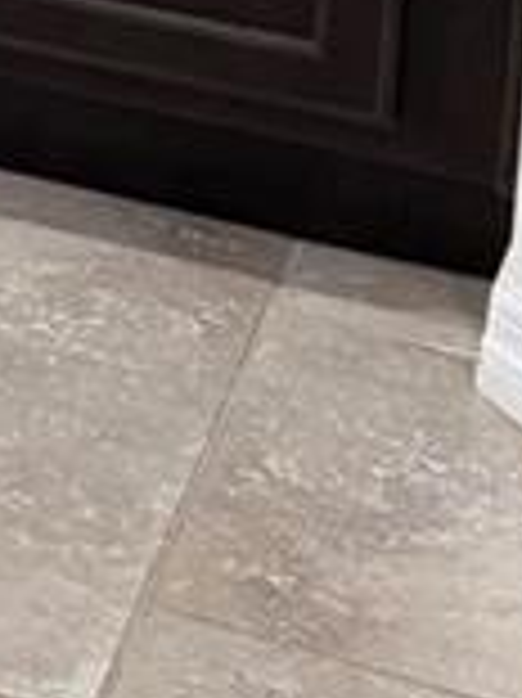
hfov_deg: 6.6
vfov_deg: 9.5
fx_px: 3745
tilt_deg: -10.2
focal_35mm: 186
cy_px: -968
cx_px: -1418
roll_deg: +0.6
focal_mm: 6.76
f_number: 1.78
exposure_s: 1/60
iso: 160
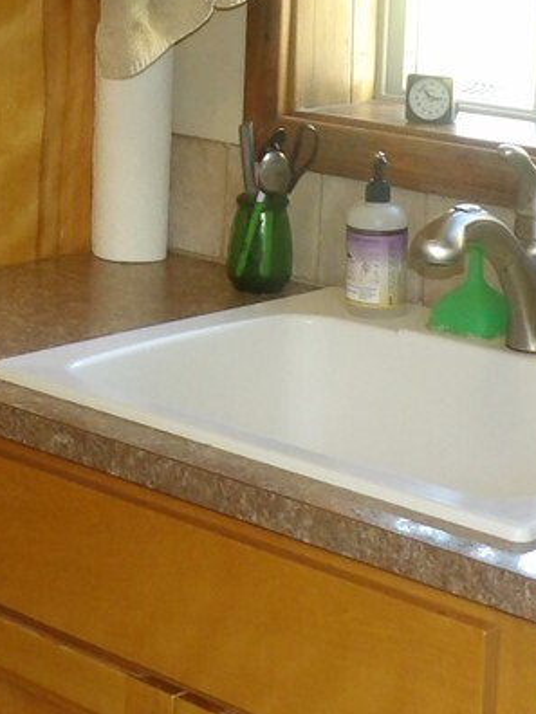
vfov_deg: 19.8
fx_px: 2003
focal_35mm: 97
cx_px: 36
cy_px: 36
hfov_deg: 15.0
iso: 200
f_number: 3.2
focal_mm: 4.3
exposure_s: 1/33
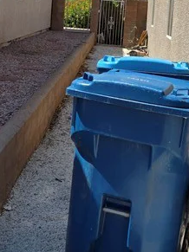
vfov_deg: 23.7
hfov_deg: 18.2
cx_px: 124
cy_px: 44
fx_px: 590
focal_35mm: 81
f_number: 1.8
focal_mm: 5.4
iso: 25
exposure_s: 1/2128
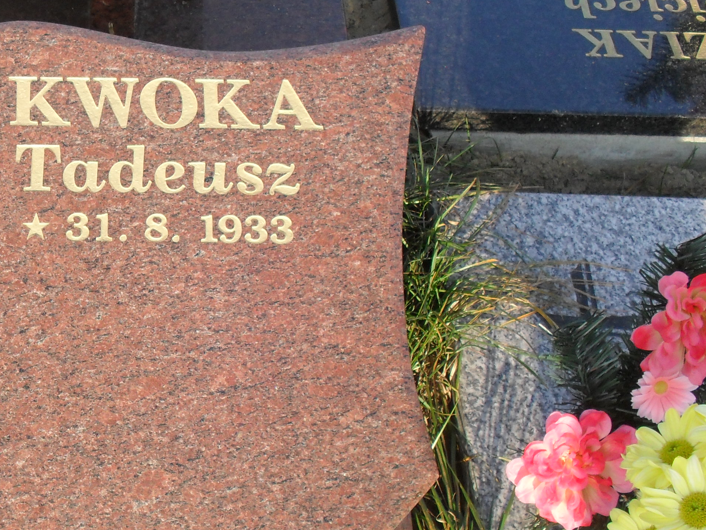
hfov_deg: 25.5
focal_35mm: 73
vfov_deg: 20.1
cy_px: 349
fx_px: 1489
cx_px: 18
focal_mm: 6.3
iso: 100
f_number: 3.2
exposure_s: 1/250
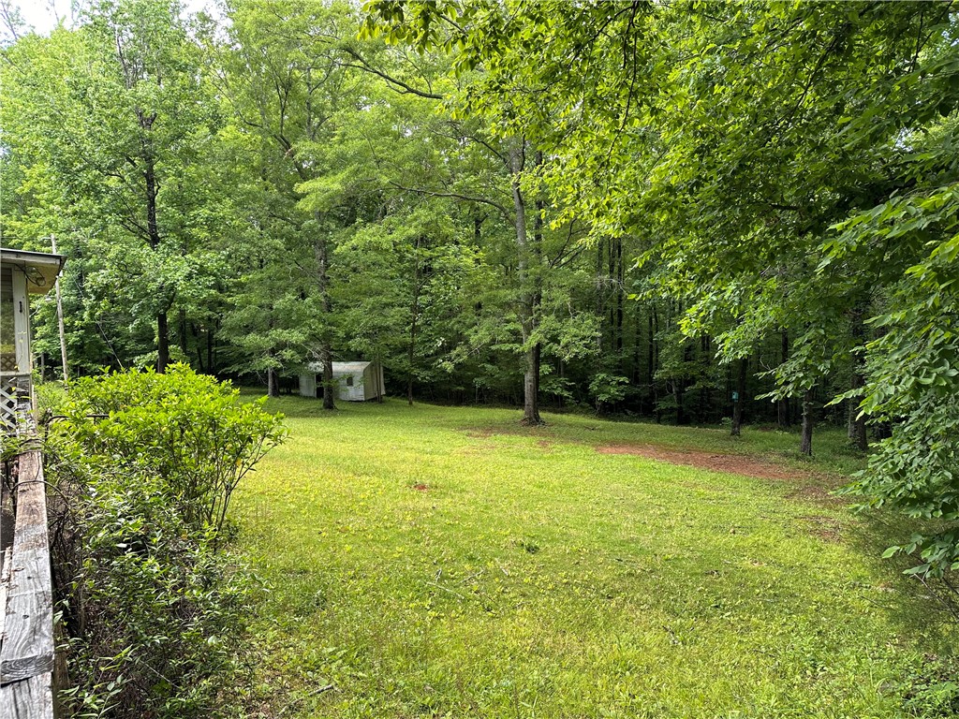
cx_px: 480
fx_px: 665
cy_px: 360
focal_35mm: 24
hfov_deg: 71.6
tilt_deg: -4.1
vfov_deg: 56.8
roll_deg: +0.5
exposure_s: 1/121
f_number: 1.78
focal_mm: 6.86
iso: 80
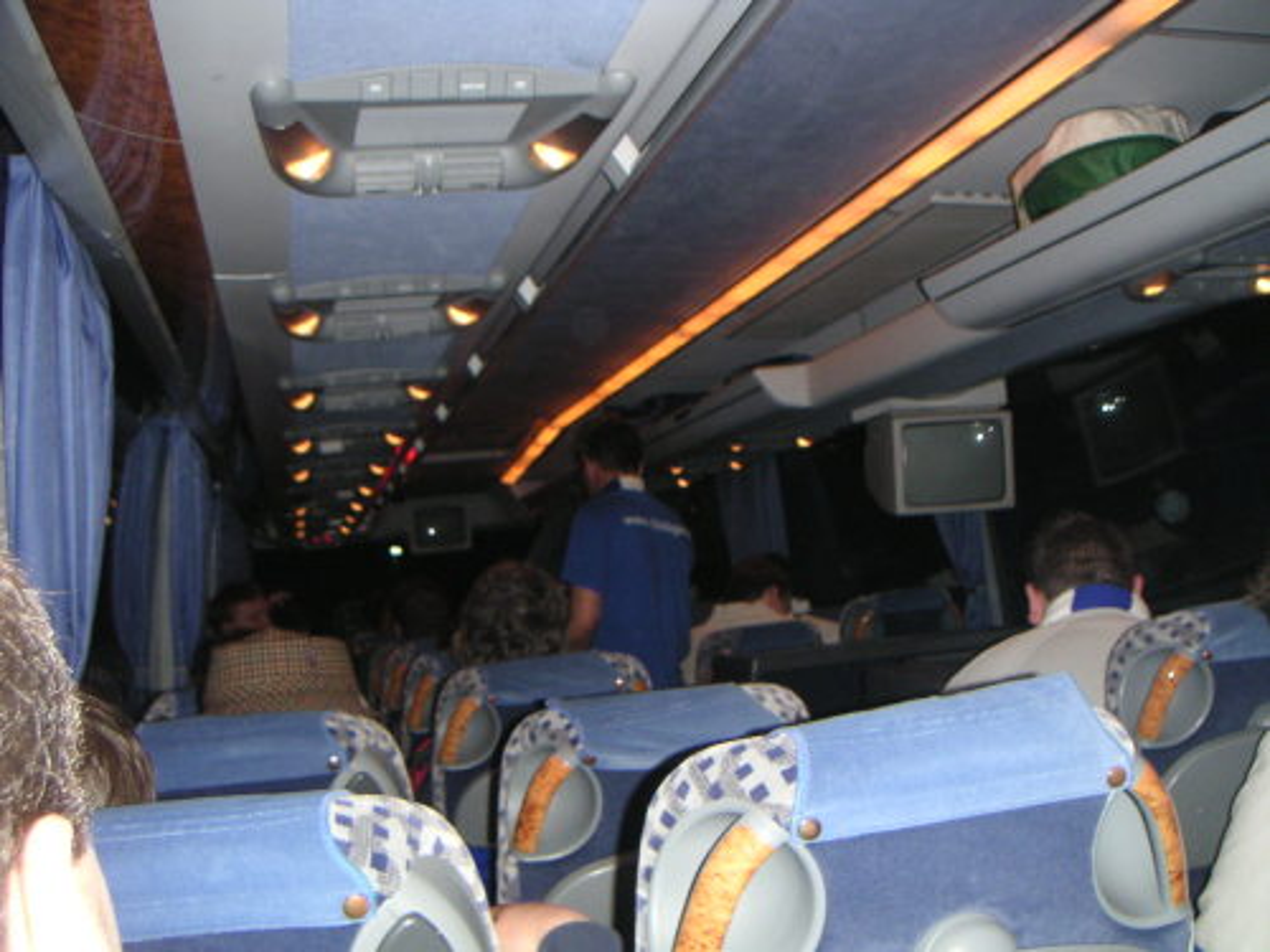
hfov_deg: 49.0
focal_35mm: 38
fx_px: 1394
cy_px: 476
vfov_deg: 37.7
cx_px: 635
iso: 160
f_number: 2.8
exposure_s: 1/45
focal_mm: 6
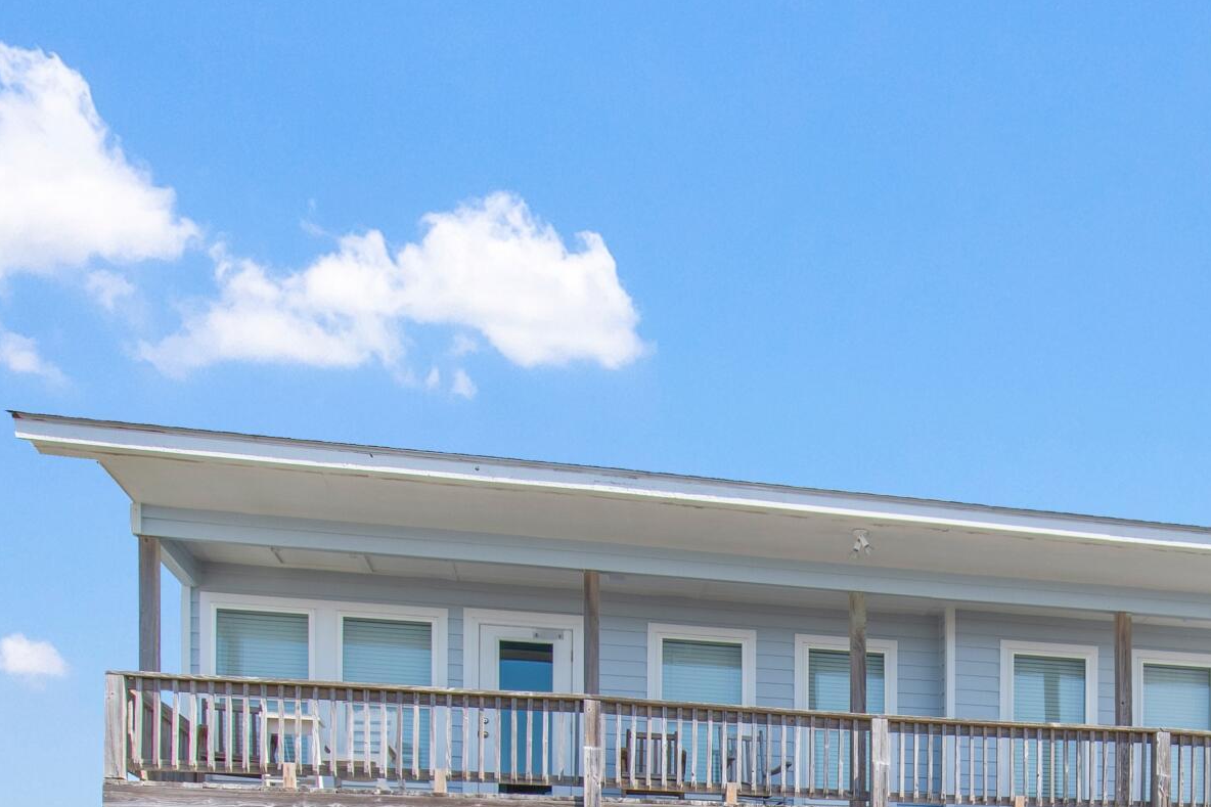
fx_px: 1278
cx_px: 926
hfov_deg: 48.5
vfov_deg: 29.7
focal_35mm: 38
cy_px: 985
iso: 100
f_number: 7.1
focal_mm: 10
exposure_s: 1/200
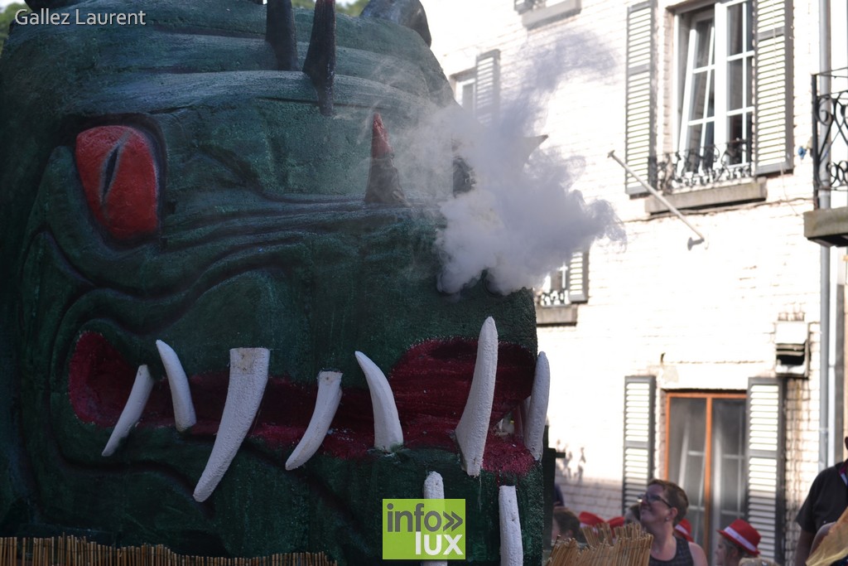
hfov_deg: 27.0
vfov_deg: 18.2
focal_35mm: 75
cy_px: 283
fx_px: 1767
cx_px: 424
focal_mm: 50
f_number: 6.3
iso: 100
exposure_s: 1/200
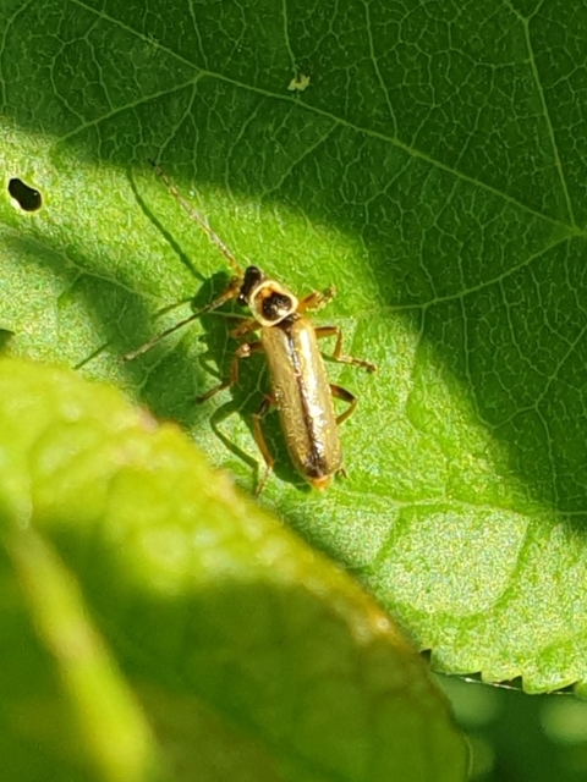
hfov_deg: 53.1
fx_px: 588
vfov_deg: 67.3
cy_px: 391
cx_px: 294
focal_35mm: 26
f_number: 2.4
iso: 50
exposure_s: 1/711
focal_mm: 4.3
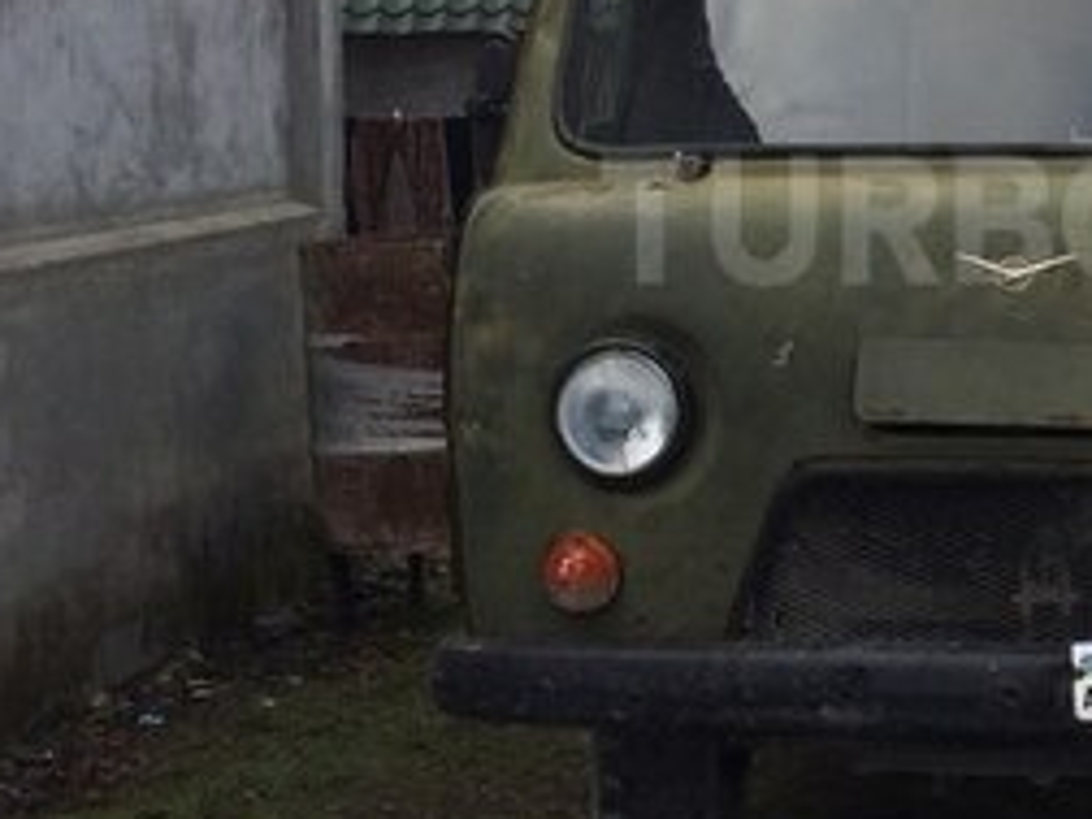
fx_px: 2398
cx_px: 1044
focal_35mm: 76
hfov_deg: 24.7
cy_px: 219
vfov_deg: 19.3
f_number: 2.2
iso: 32
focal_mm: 4.15
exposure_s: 1/695
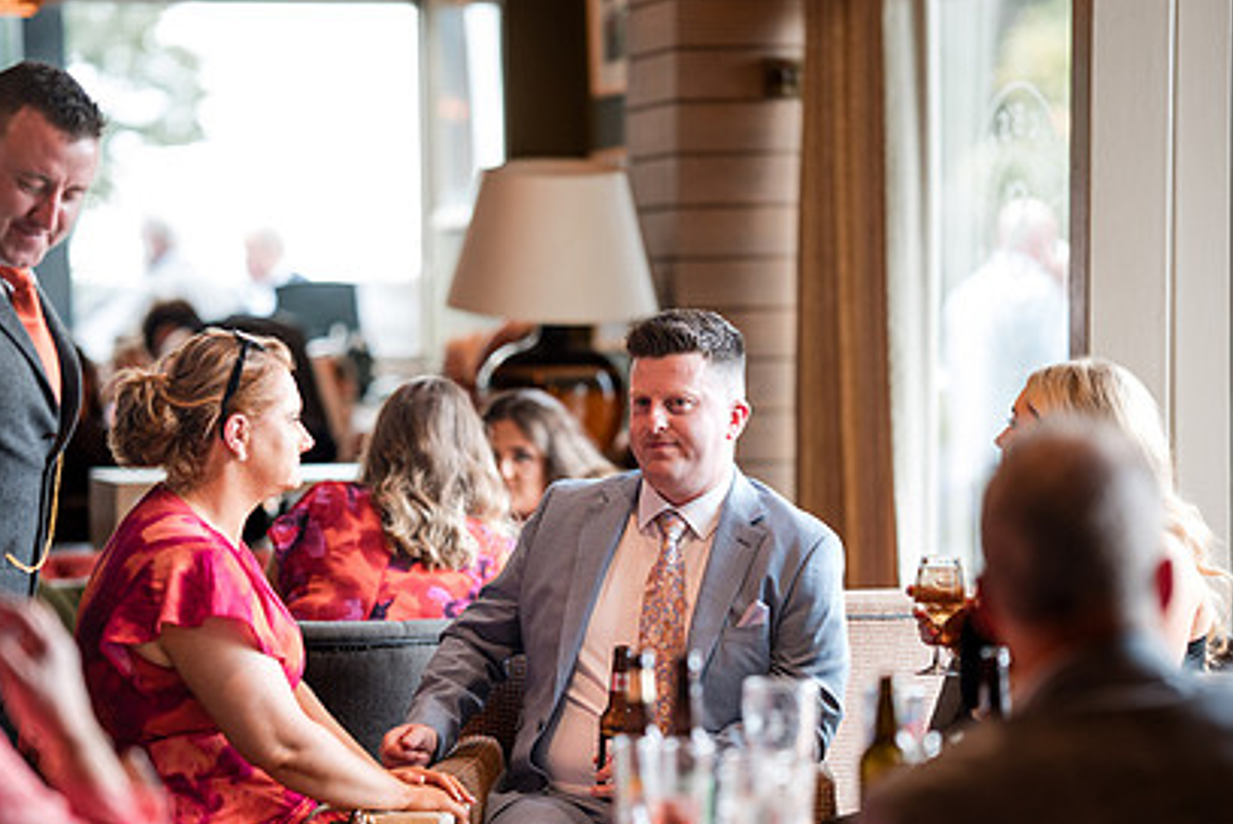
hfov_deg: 16.9
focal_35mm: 121
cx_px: 560
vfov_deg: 11.3
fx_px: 4147
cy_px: 510
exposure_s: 1/250
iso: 400
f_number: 1.6
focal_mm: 85
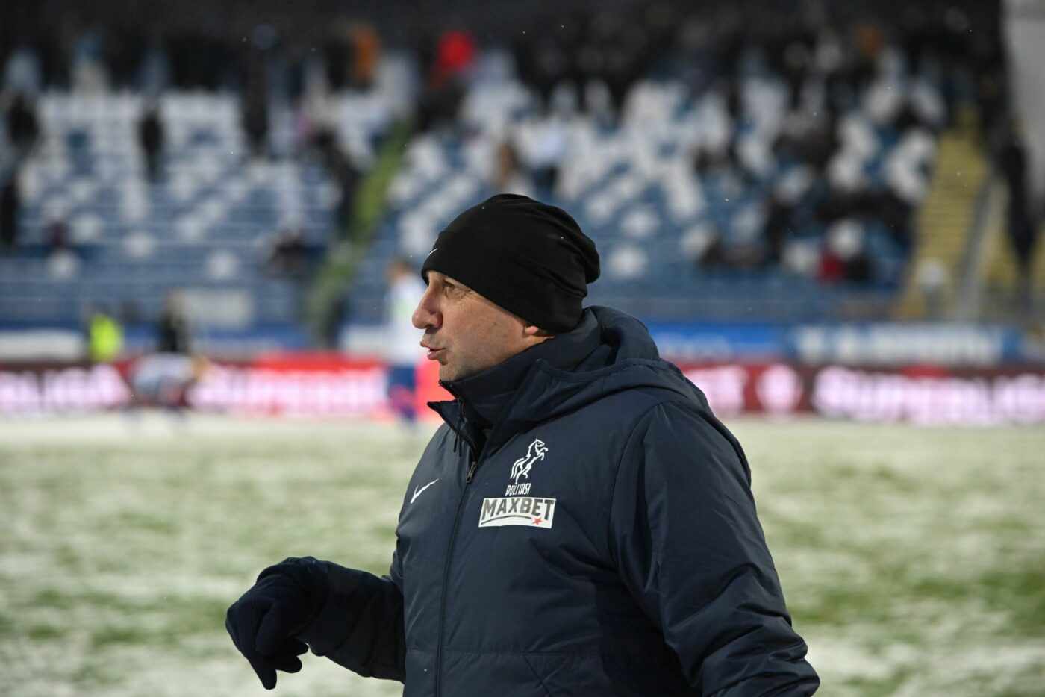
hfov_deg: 10.3
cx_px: 522
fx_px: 5806
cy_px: 348
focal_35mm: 200
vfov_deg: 6.9
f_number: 5.6
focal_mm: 200
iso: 4000
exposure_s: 1/1000
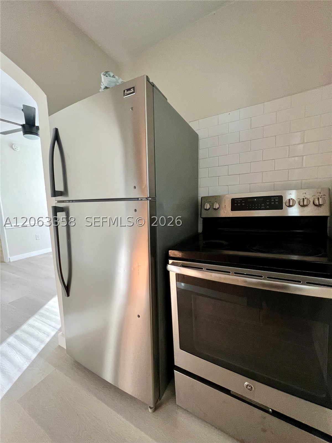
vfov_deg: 106.2
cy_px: 222
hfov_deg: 89.9
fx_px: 166
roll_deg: +2.3
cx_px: 166
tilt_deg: -6.0
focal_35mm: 13
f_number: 1.8
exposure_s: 1/99
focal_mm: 1.57
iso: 250
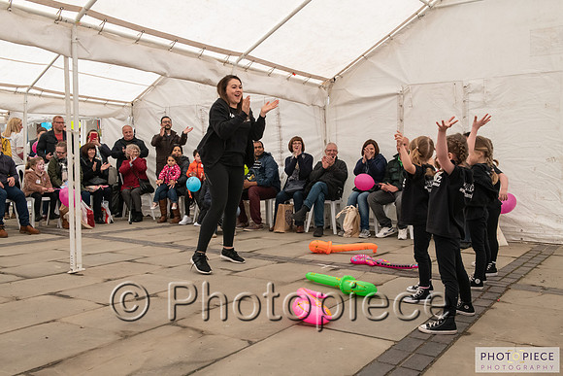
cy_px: 188
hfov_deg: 55.8
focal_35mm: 34
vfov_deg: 38.9
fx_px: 532
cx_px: 282
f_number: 8
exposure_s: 1/320
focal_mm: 34
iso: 2000
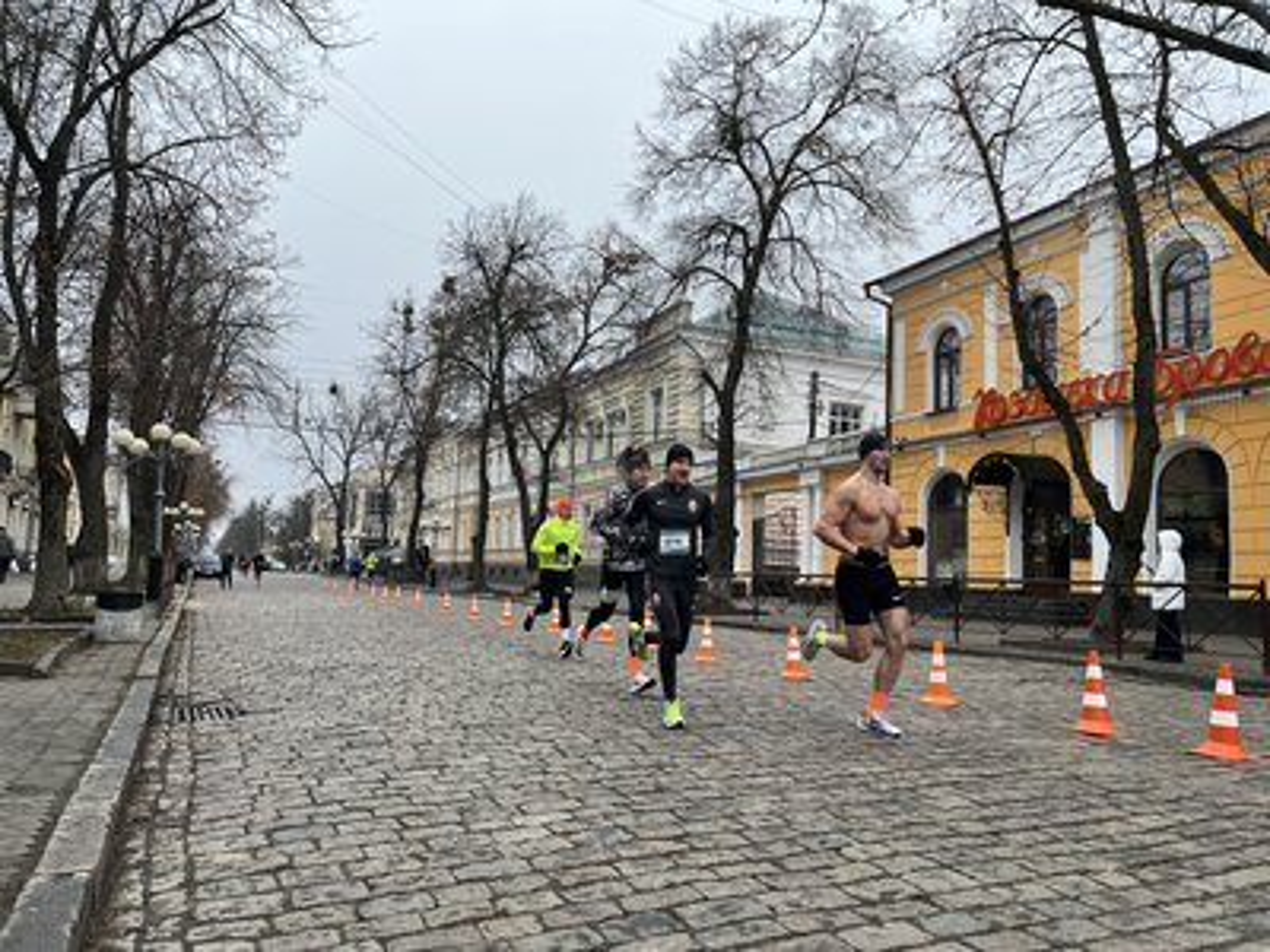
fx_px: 954
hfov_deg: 67.3
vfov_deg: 53.1
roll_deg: -2.1
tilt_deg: +4.9
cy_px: 476
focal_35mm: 26
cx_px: 635
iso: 40
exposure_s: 1/258
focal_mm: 5.1
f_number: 1.6
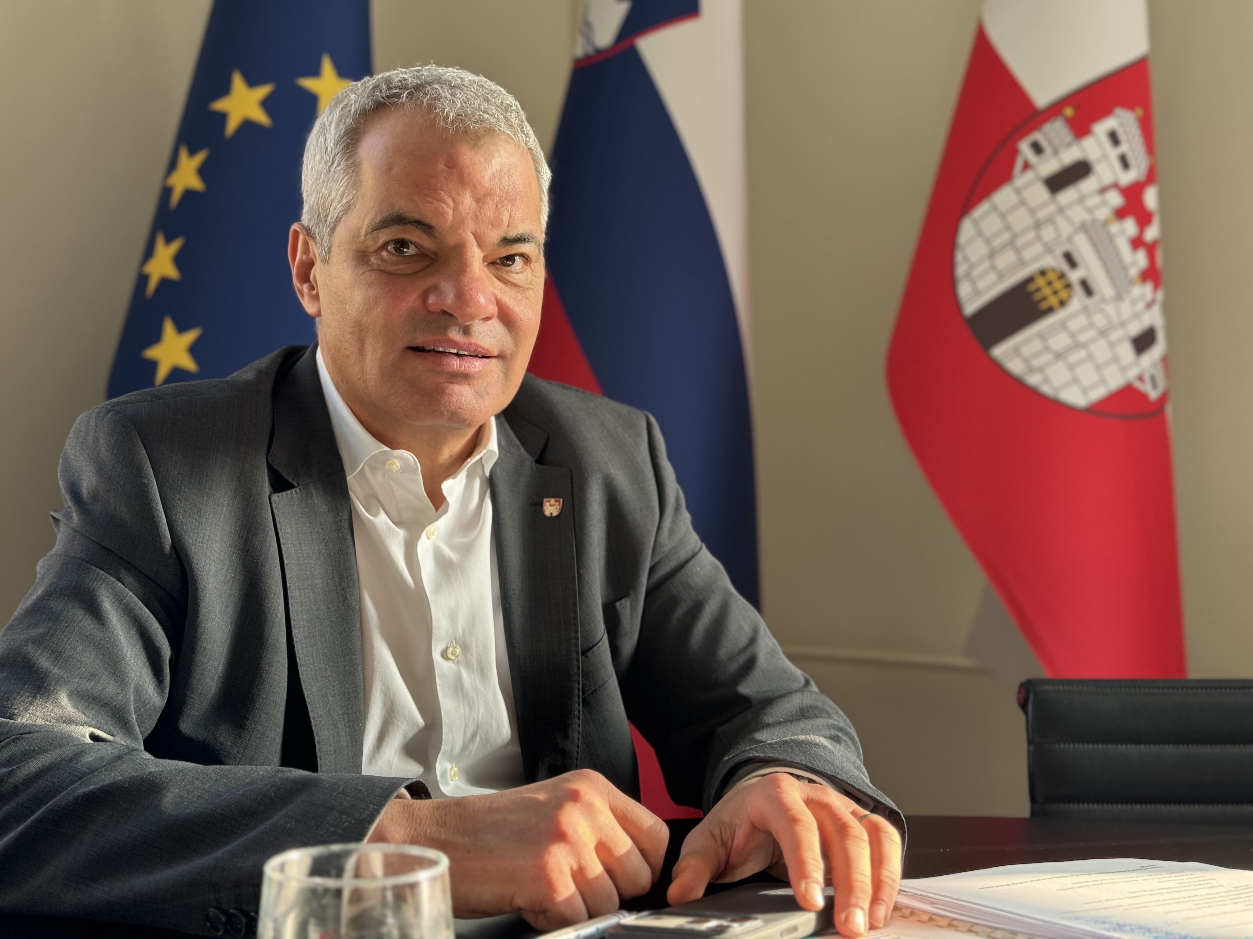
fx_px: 1737
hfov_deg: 39.7
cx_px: 626
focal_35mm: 48
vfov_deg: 30.3
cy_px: 470
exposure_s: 1/83
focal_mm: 6.76
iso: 100
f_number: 1.78
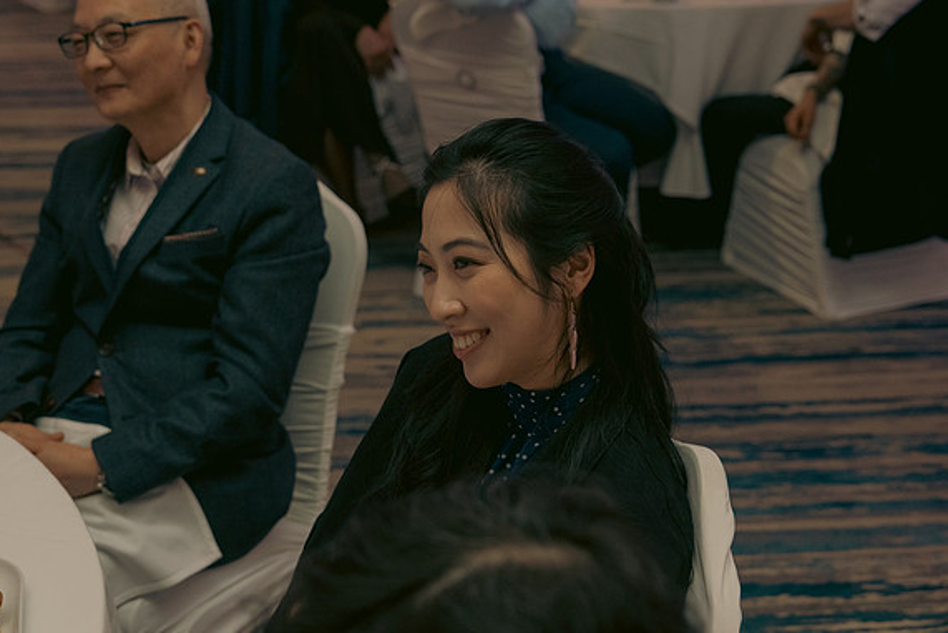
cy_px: 316
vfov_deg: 21.9
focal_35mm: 62
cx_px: 473
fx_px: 1633
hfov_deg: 32.4
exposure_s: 1/160
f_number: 3.5
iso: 2500
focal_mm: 41
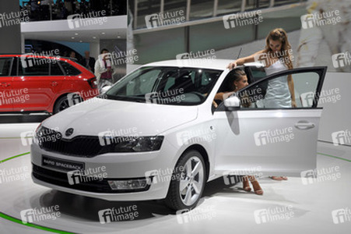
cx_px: 176
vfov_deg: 28.0
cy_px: 117
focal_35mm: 48
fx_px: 468
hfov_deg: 41.1
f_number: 8
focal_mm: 32
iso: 200
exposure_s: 1/250
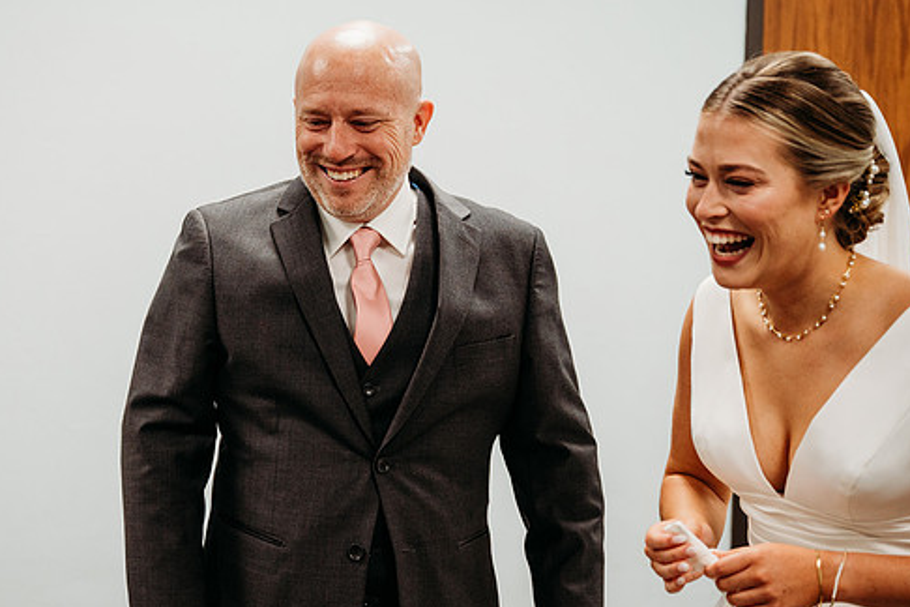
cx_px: 311
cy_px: 243
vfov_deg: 18.9
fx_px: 1820
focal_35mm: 72
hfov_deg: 27.9
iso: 2000
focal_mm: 52
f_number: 3.2
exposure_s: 1/320
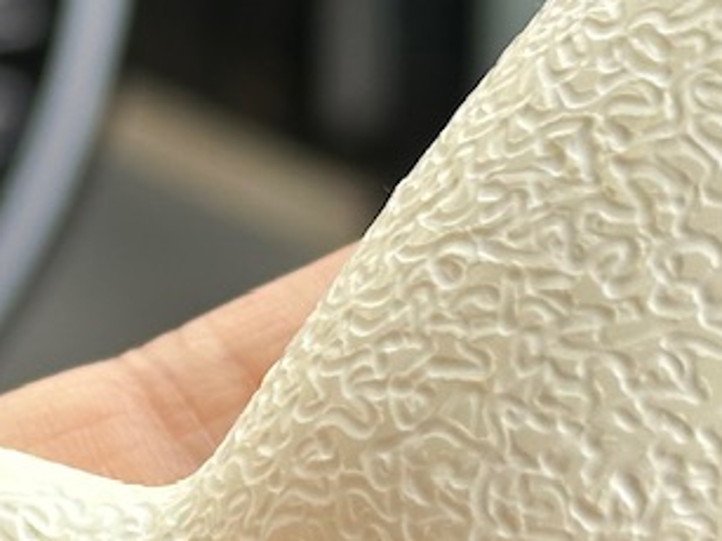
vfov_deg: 7.4
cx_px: -21
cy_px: 282
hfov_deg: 9.8
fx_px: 4170
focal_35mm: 200
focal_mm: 6.86
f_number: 1.78
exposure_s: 1/456
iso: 64
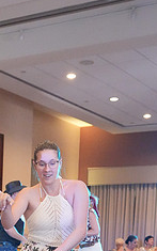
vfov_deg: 21.8
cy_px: 302
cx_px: 2
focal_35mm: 88
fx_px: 602
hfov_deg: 14.6
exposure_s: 1/400
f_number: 3.5
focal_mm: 35
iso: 12800
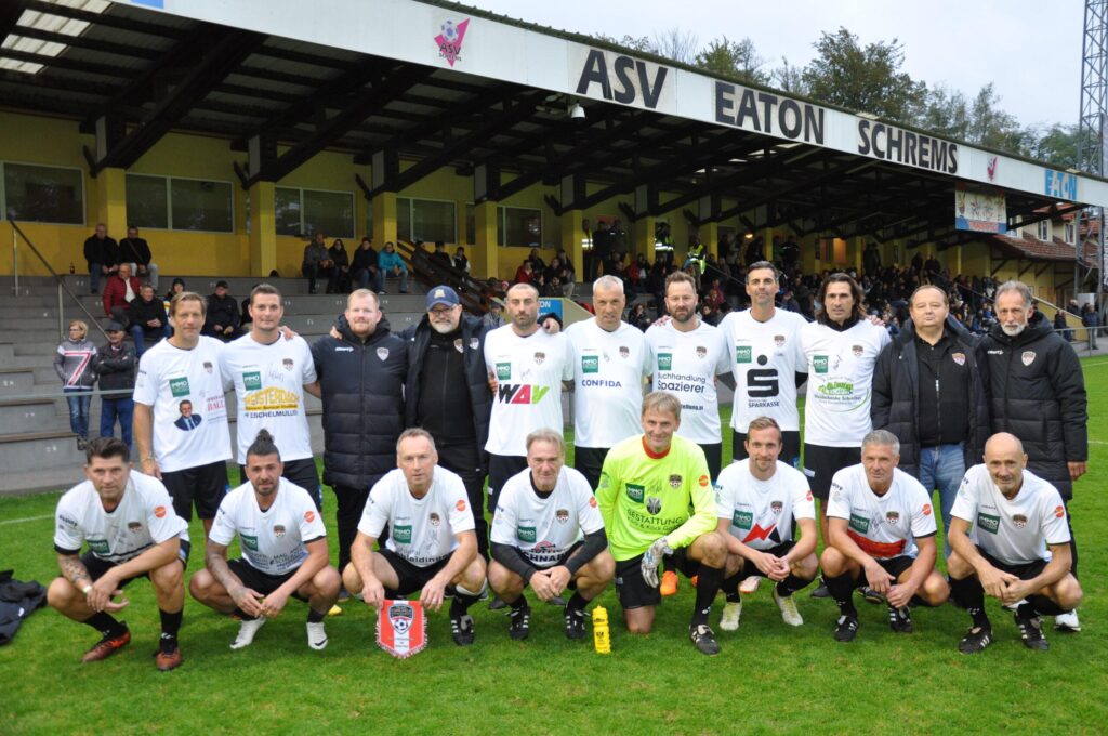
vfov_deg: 39.9
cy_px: 368
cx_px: 554
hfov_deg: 57.3
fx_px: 1014
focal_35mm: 33
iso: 640
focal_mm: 22
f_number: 4
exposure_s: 1/60
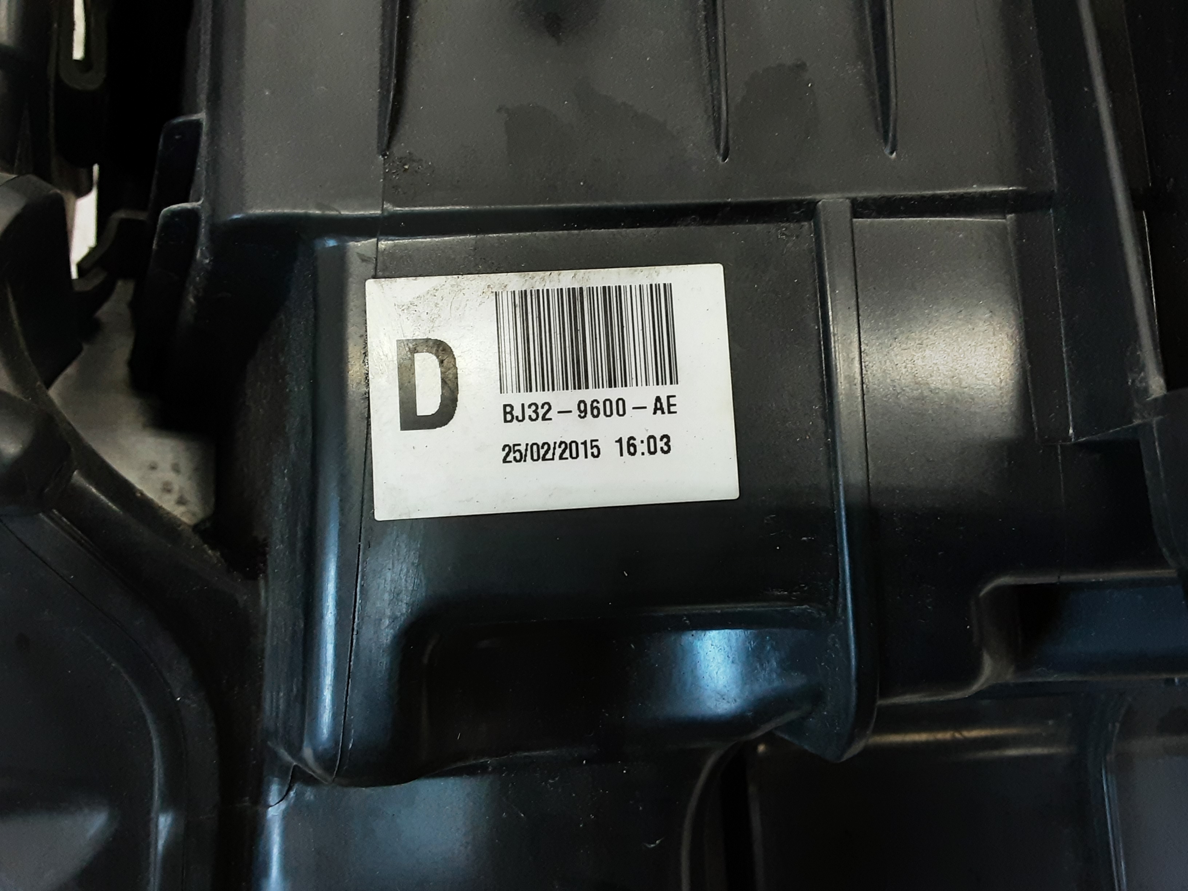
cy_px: 446
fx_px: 927
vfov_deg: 51.4
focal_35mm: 27
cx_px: 594
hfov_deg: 65.3
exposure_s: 1/50
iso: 160
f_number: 1.9
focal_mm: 2.91
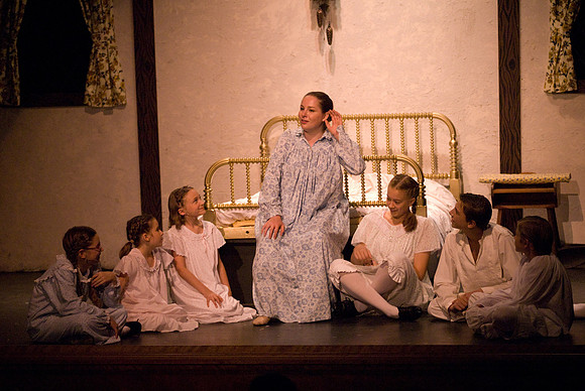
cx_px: 292
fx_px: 2684
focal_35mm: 165
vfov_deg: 8.3
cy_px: 196
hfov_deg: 12.4
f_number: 2.8
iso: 1600
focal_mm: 110
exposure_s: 1/160
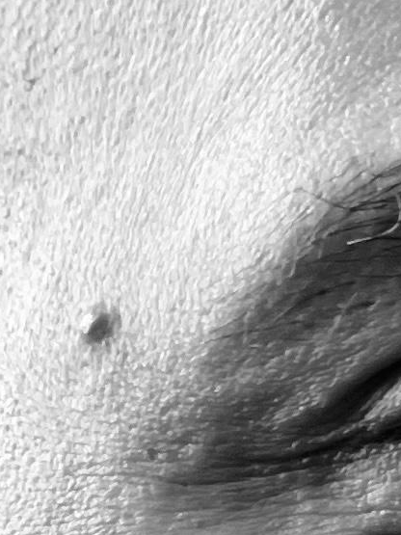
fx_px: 7185
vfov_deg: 4.2
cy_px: 685
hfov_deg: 3.2
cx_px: 212
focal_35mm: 465
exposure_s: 1/60
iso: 160
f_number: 2.2
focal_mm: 7.5
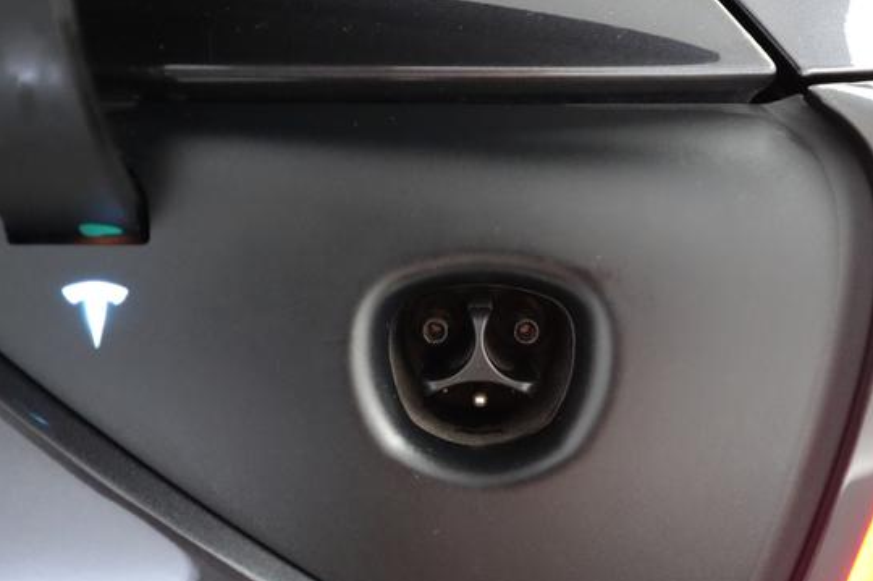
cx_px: 488
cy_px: 341
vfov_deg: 40.9
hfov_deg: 58.6
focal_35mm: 32
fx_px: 775
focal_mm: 27
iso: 12800
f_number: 2.8
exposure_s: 1/160
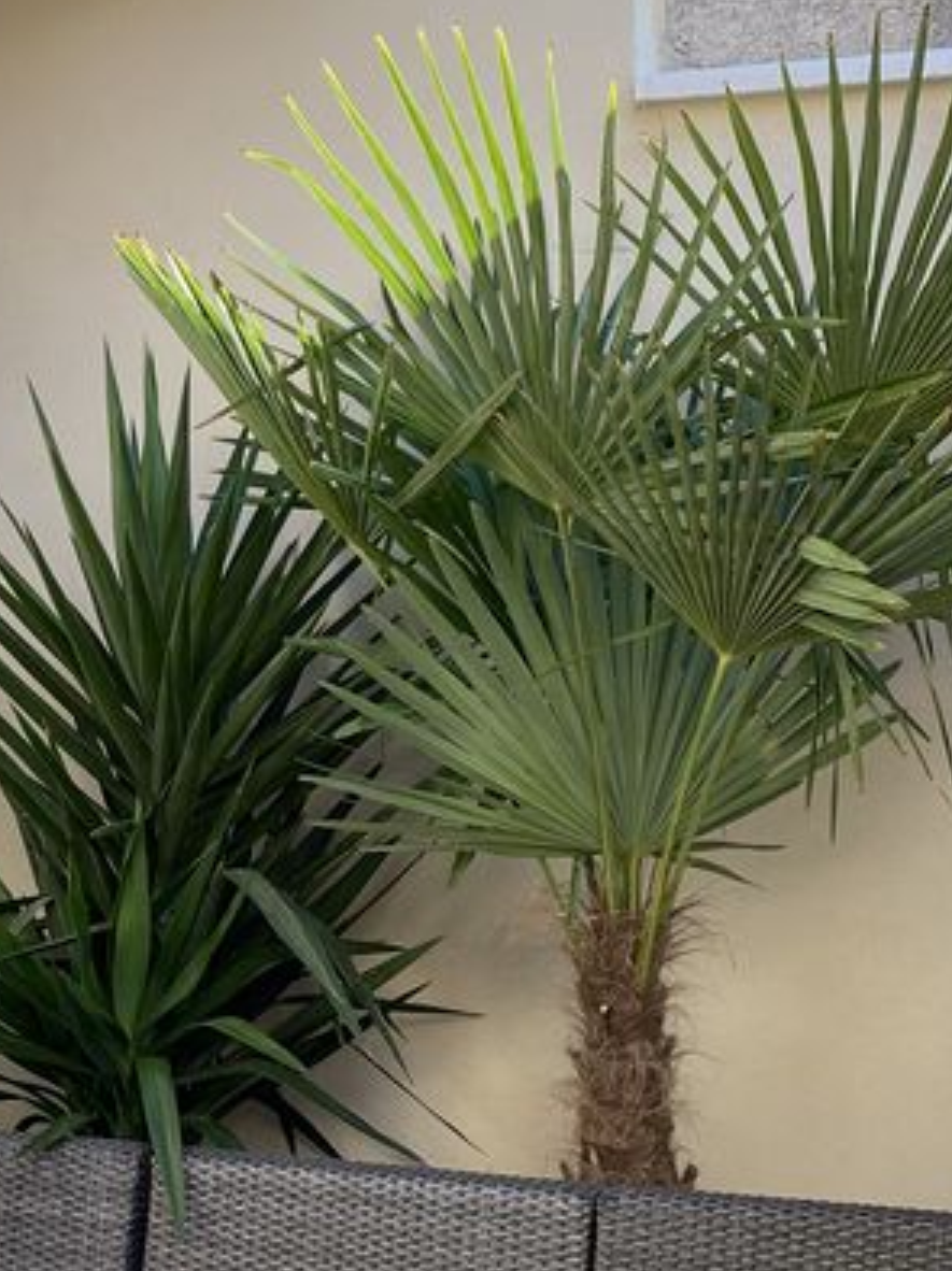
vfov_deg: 29.0
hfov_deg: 21.7
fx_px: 2423
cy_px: 923
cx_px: 77
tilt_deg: -5.1
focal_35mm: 66
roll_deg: +0.4
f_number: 1.8
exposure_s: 1/301
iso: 32
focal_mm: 4.25
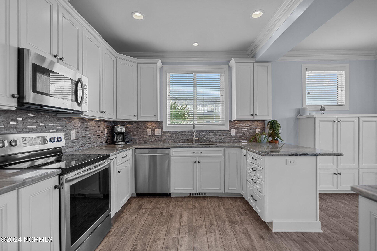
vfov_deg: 73.7
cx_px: 188
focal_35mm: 16
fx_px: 168
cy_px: 126
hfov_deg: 96.7
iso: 320
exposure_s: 1/20
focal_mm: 16
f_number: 4
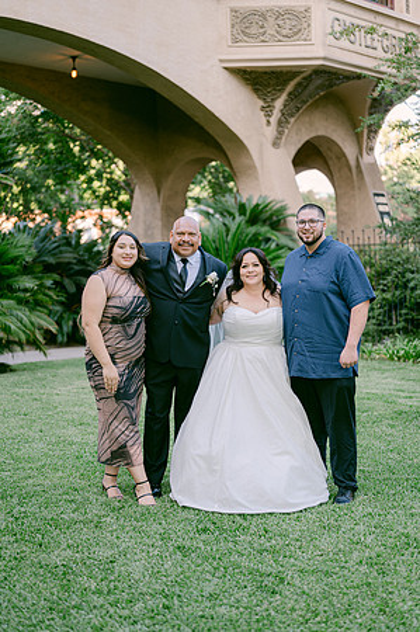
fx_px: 877
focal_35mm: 50
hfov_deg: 26.9
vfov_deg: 39.6
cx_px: 210
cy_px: 316
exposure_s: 1/400
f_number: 2
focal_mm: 50
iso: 100
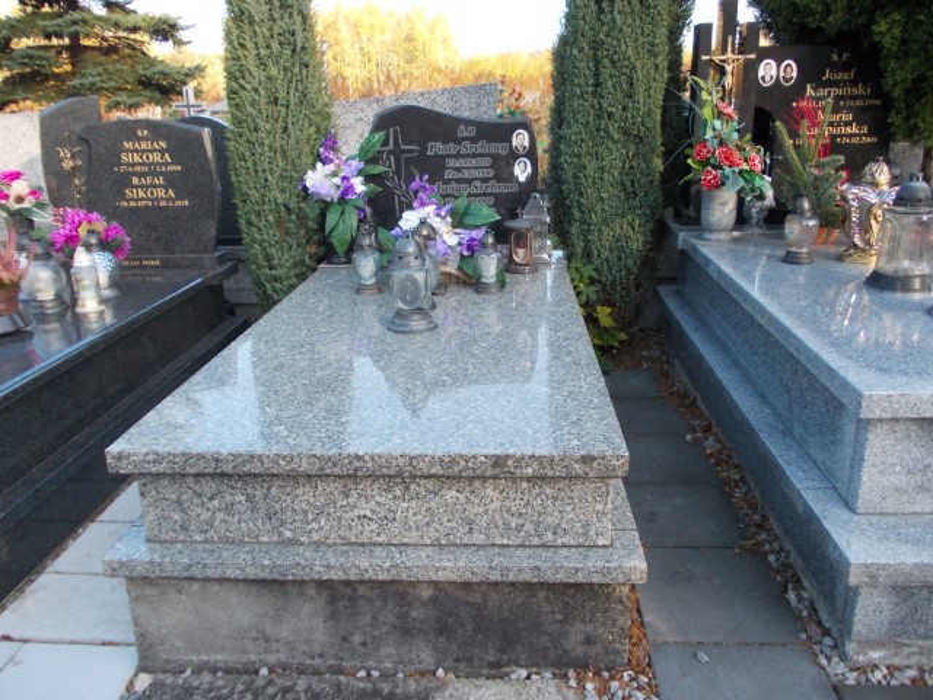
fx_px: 755
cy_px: 350
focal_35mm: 28
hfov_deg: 63.4
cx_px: 466
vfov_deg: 49.7
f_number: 2.7
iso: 160
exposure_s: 1/250
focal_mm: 4
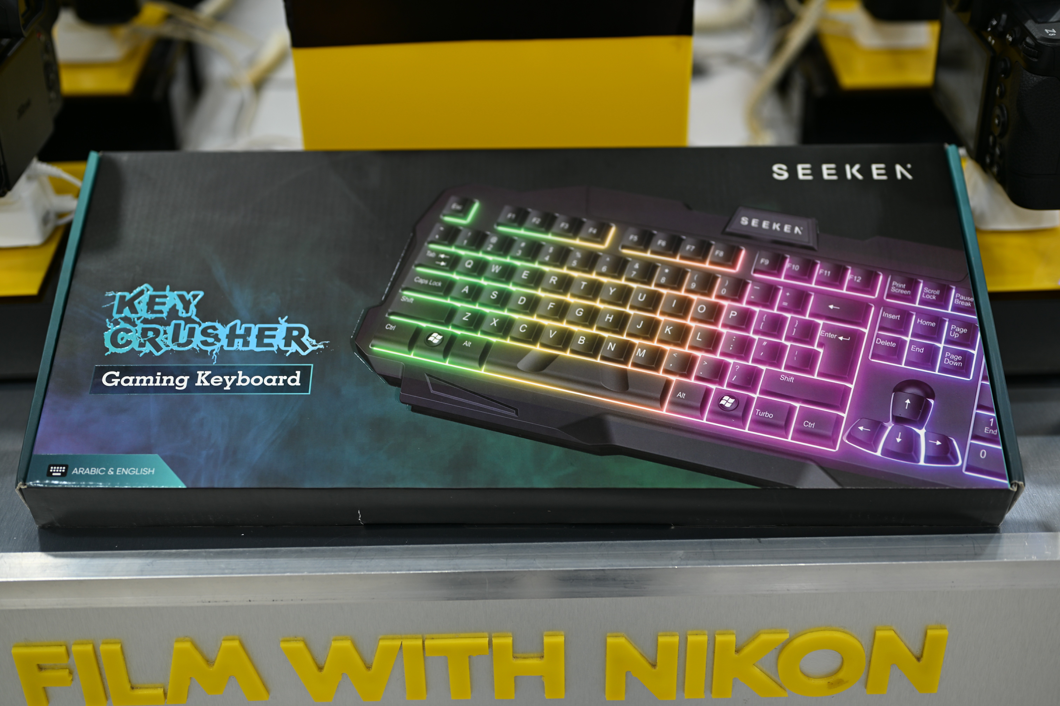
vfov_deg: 27.0
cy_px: 353
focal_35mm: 50
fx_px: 1472
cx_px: 530
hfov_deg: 39.6
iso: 160
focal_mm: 50
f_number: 2.5
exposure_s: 1/80
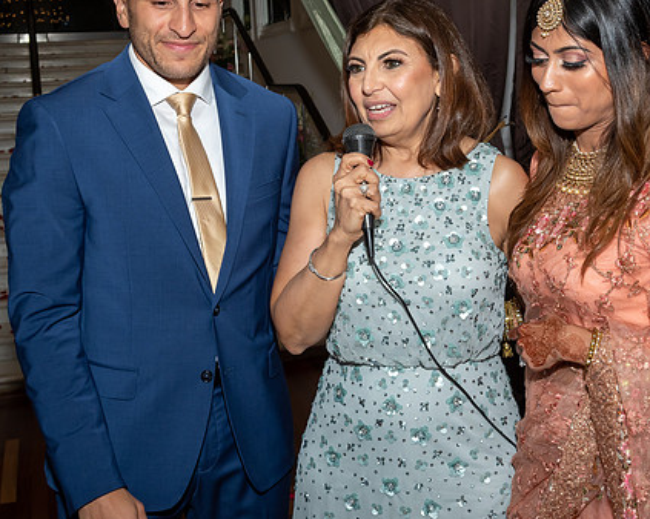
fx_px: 1096
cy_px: 190
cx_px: 392
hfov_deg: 32.9
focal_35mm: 57
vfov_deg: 26.6
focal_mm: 24
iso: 500
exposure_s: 1/250
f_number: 7.1
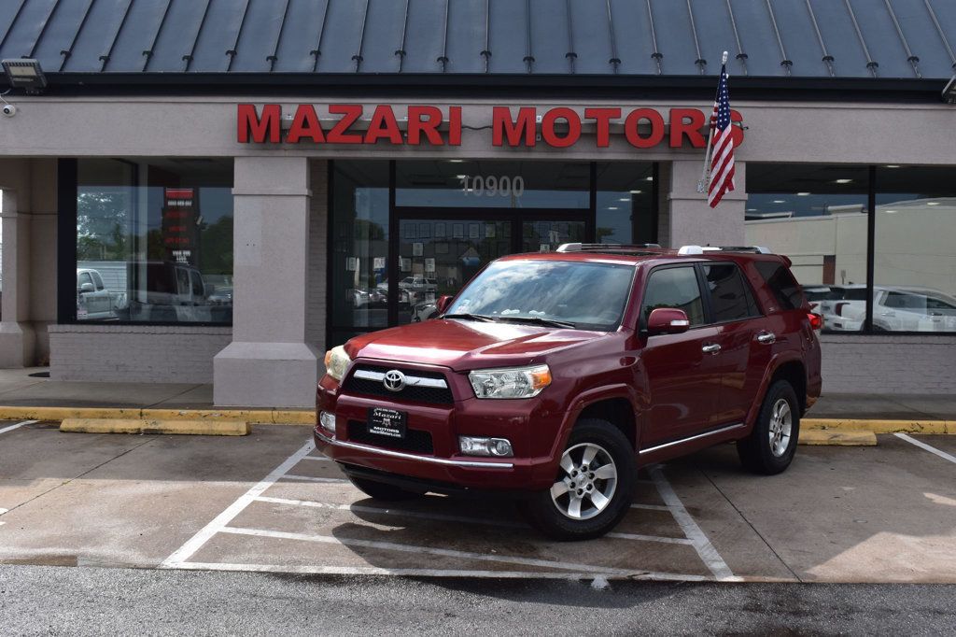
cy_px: 318
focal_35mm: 42
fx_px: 1115
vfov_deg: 31.9
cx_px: 478
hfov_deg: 46.4
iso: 280
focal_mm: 28
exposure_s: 1/500
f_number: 11
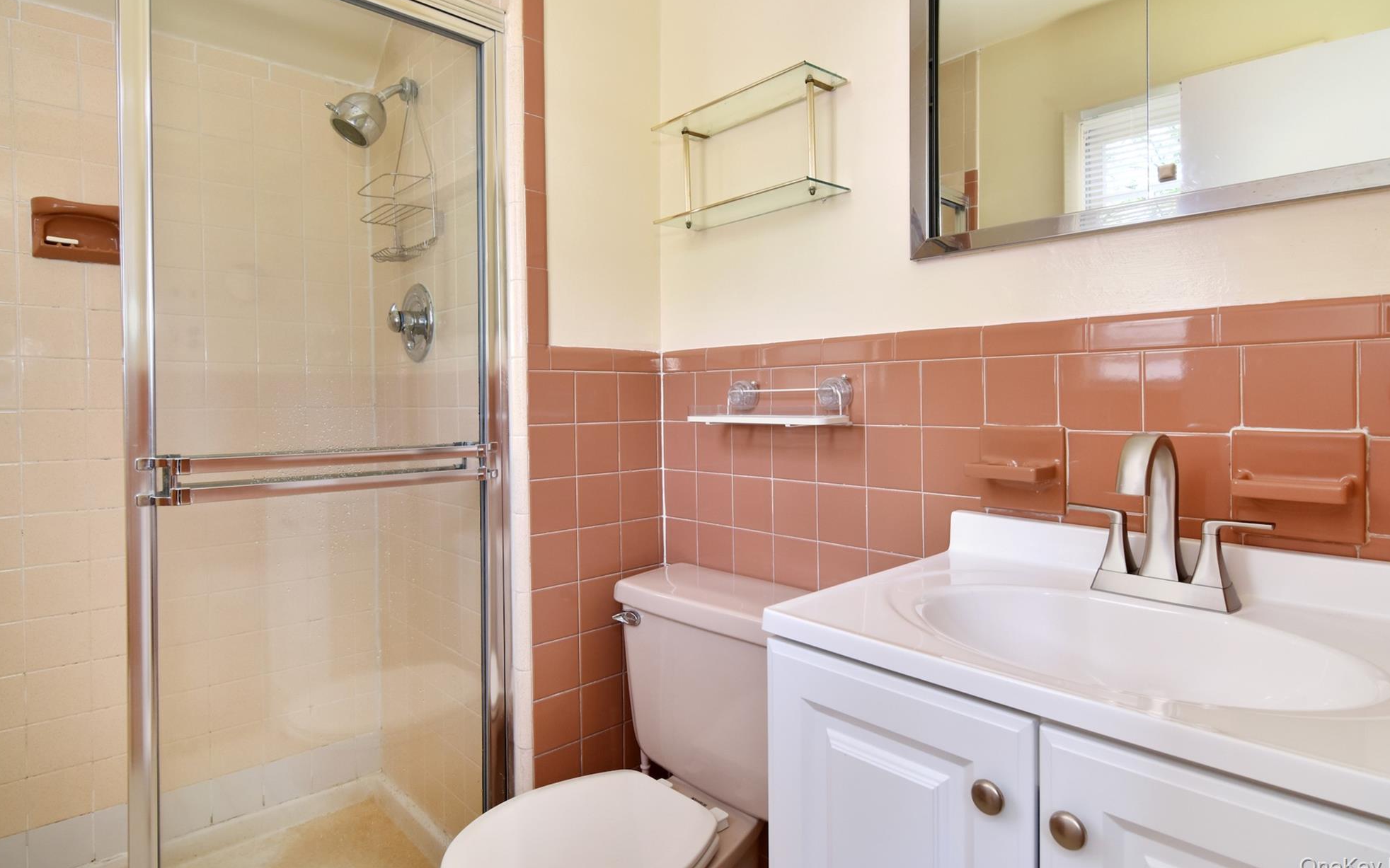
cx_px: 718
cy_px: 400
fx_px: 664
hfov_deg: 92.6
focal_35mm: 18
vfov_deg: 66.3
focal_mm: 11
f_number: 10
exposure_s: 1/60
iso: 640
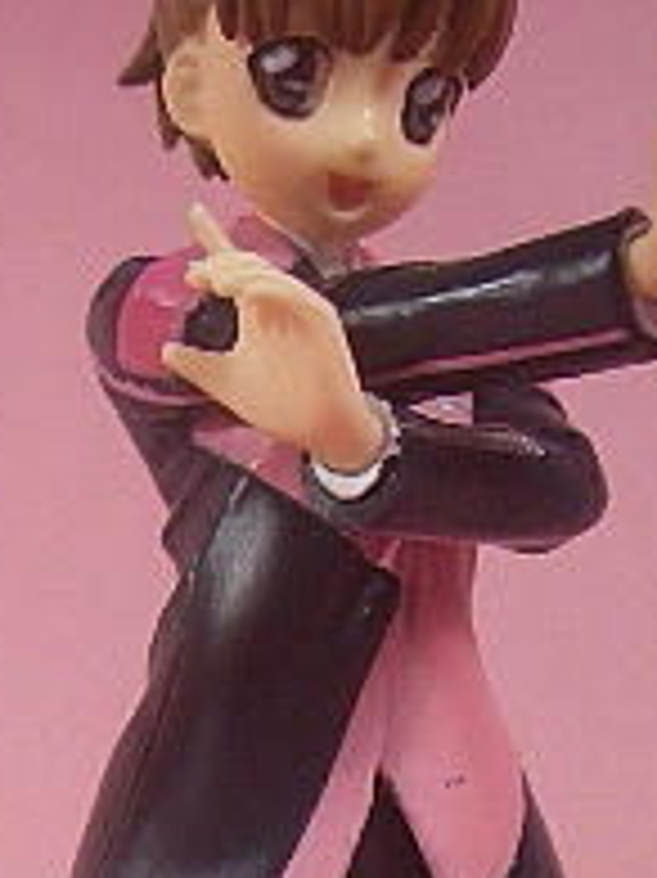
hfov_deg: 12.5
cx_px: -140
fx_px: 2913
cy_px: 1004
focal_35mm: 115
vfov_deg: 16.5
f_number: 2.6
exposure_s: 1/100
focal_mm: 5.8
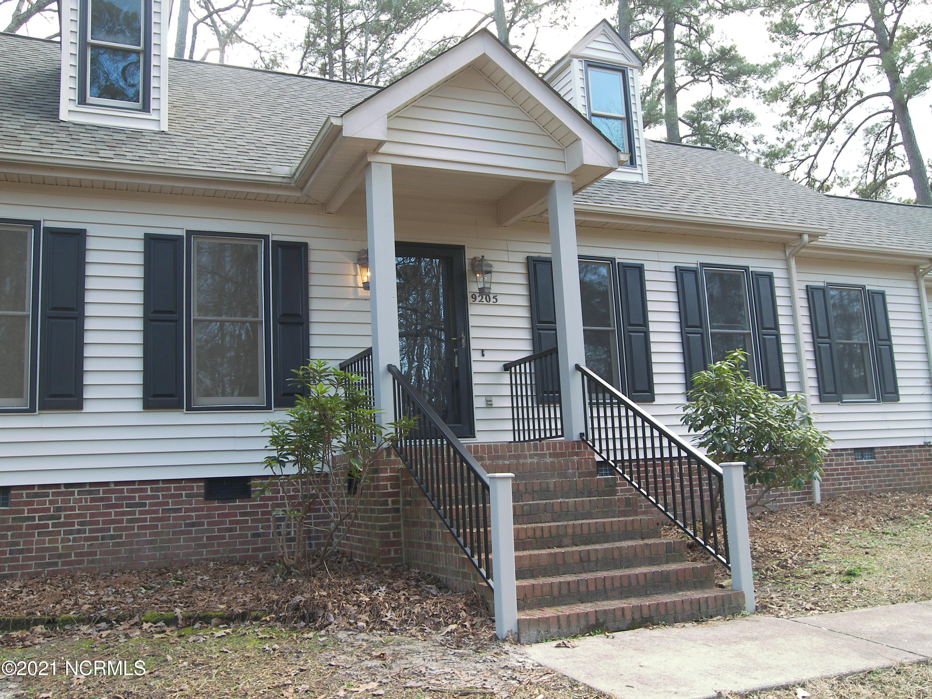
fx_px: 862
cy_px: 350
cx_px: 466
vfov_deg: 44.2
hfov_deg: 56.8
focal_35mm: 32
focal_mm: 6.8
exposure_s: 1/50
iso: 50
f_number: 3.2
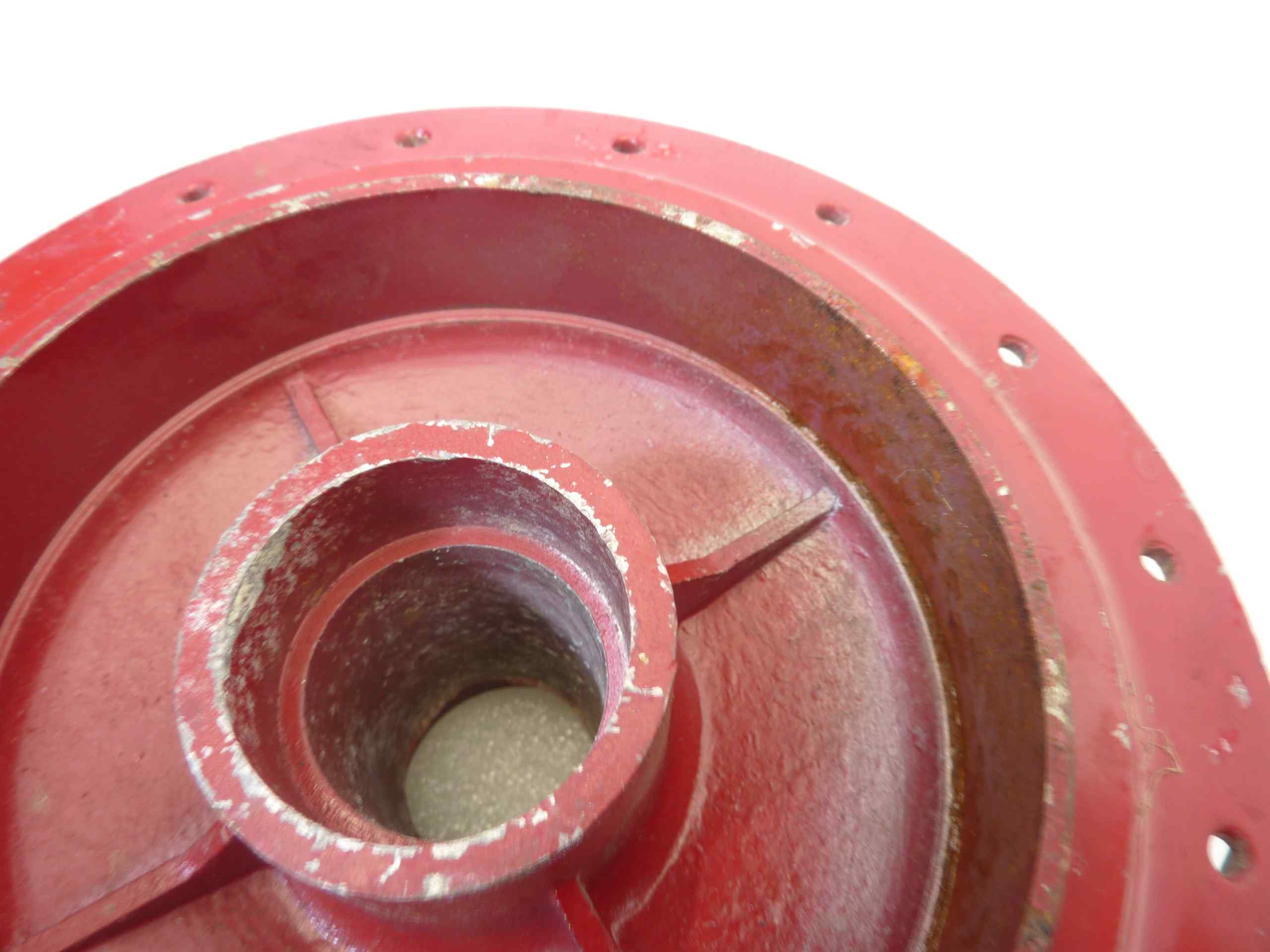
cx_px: 635
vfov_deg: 54.9
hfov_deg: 69.4
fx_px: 917
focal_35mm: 25
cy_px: 476
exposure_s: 1/8
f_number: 3.3
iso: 80
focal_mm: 4.1
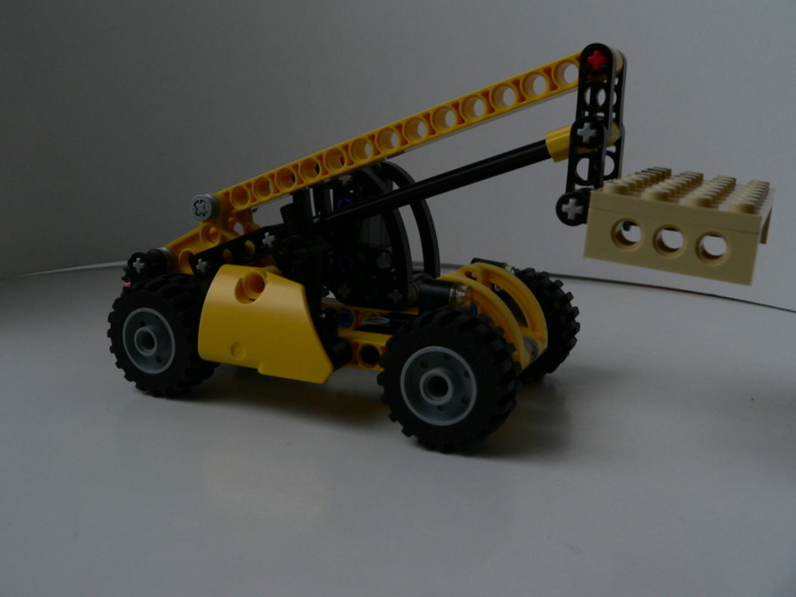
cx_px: 396
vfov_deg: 38.7
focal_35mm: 37
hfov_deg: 50.1
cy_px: 293
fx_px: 851
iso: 80
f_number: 4
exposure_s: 1/200
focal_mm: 6
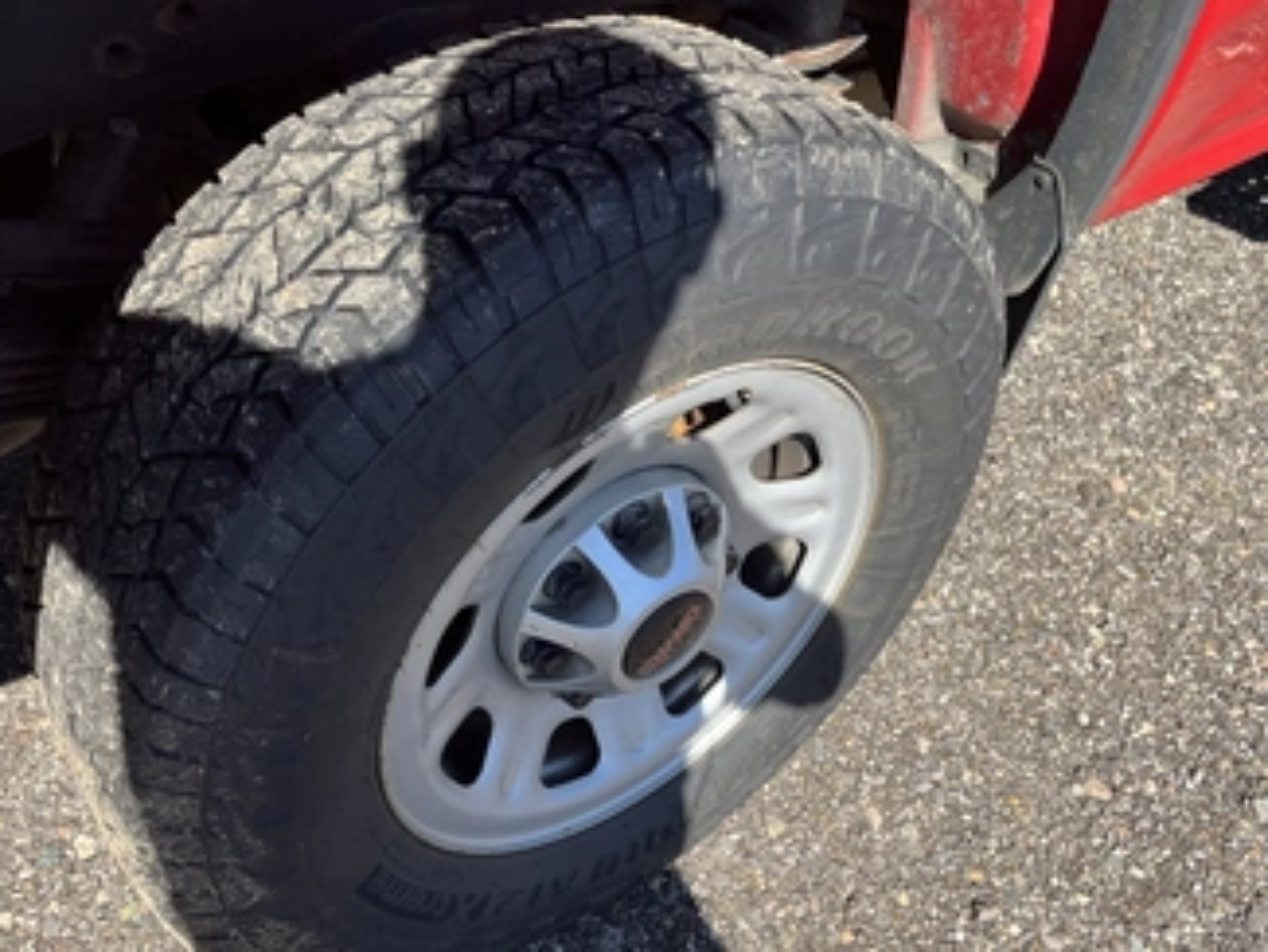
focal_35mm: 32
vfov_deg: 44.2
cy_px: 476
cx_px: 659
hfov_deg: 56.8
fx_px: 1173
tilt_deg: -46.9
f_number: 1.6
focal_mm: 5.1
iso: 50
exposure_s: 1/1721
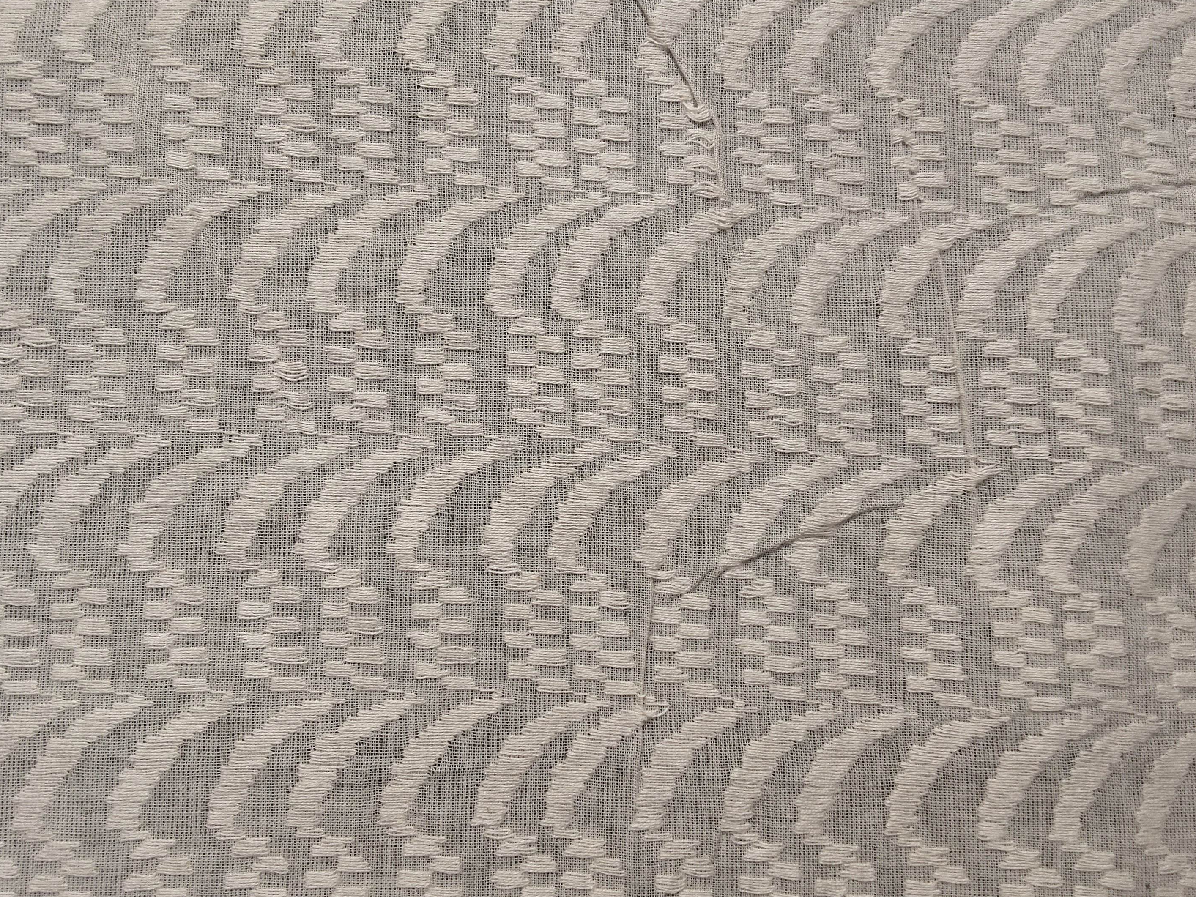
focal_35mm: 30
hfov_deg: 59.9
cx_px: 620
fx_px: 1037
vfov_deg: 46.8
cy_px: 445
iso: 80
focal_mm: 2.78
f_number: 2
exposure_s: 1/100
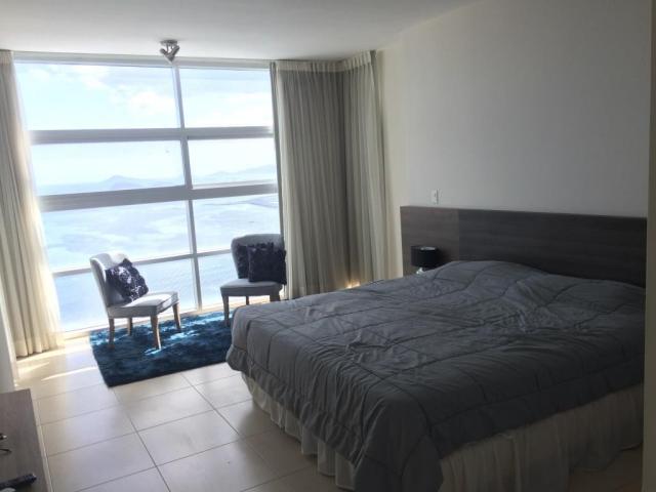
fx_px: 550
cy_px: 246
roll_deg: +0.6
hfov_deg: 61.7
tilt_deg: -9.3
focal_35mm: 29
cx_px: 328
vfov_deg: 48.2
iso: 32
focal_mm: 4.15
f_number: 2.2
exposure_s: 1/150
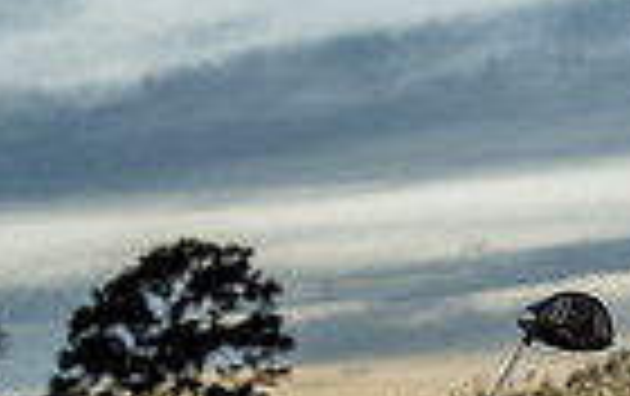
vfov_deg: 9.5
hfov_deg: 17.2
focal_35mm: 121
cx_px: 364
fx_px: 2081
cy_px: 994
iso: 400
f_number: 4
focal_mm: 37
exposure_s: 1/250
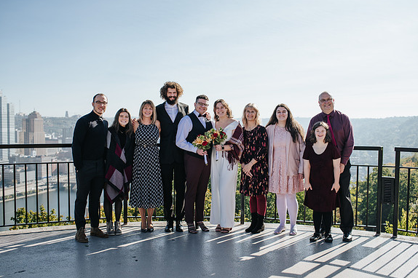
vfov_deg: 35.0
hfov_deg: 50.7
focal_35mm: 38
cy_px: 138
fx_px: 441
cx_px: 217
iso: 100
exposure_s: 1/1000
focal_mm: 35
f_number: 3.2
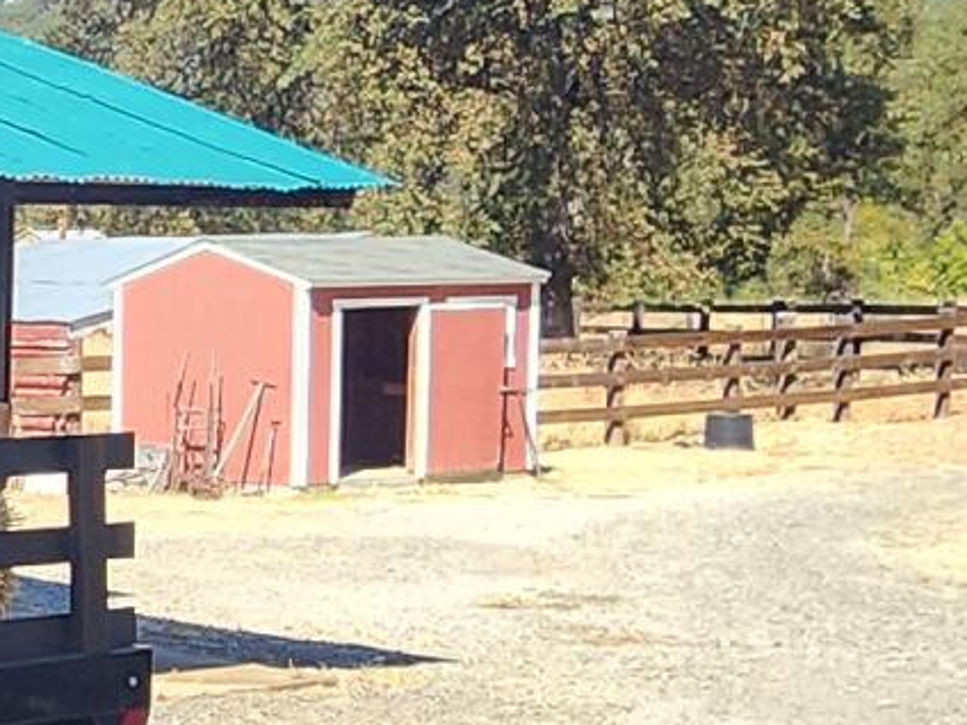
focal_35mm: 92
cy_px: 524
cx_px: -789
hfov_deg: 17.3
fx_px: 2570
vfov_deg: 16.0
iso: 50
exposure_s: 1/664
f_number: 2.2
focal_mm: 2.2
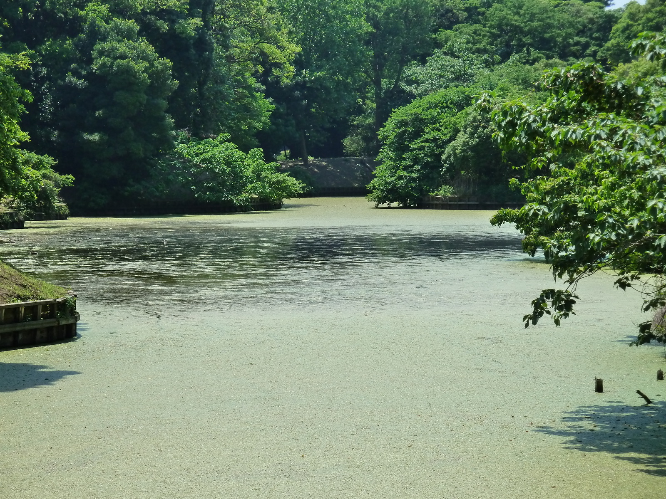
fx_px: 2463
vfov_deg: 11.6
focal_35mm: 128
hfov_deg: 15.4
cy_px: 250
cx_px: 333
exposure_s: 1/400
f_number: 5
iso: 200
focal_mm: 21
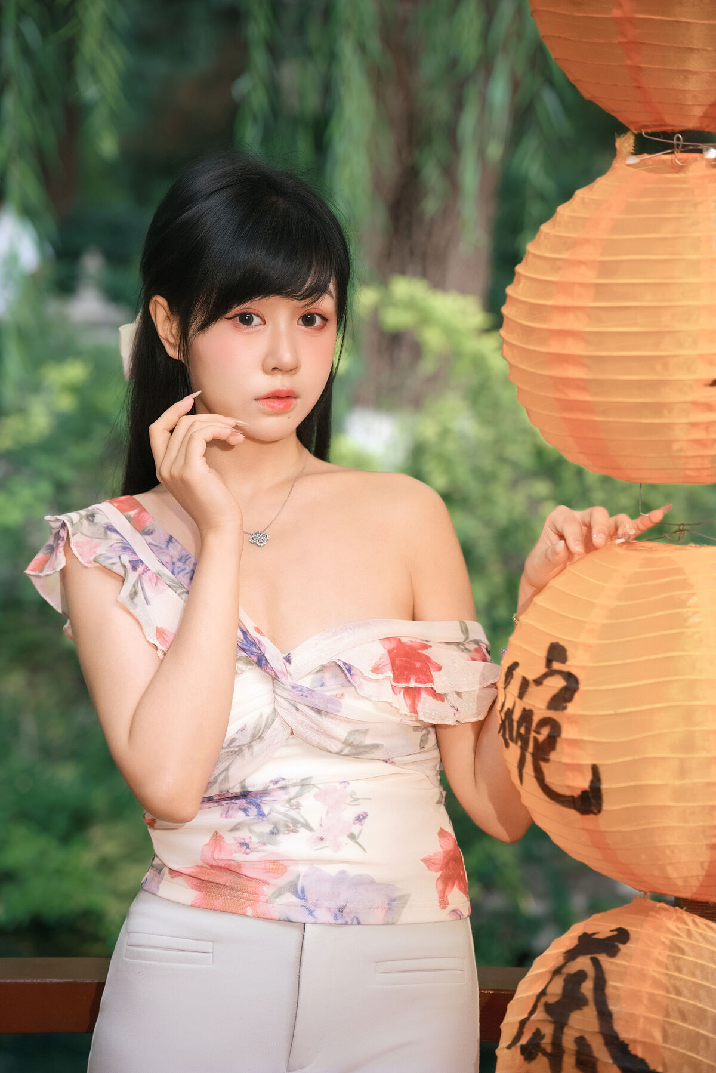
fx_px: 2623
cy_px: 536
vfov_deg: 23.1
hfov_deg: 15.5
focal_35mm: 88
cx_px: 358
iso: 640
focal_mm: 88
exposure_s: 1/125
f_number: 4
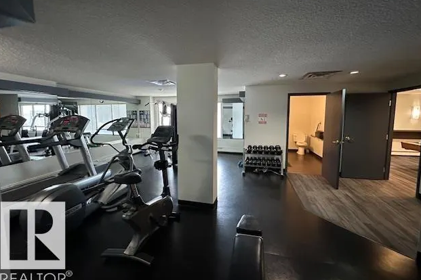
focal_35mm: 15
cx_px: 214
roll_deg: -0.2
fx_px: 175
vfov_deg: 77.2
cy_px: 131
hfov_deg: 100.4
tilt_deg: -5.9
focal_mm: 2.22
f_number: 2.2
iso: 800
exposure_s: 1/60
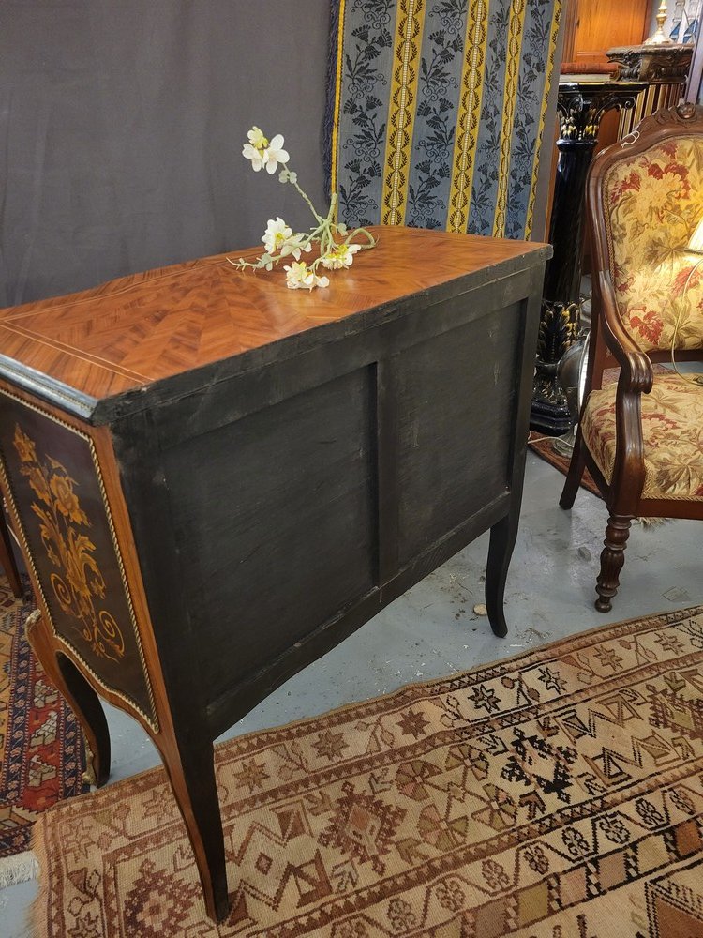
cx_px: 352
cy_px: 469
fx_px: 704
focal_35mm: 26
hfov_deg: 53.1
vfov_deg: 67.3
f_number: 1.8
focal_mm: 5.4
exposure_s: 1/50
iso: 640
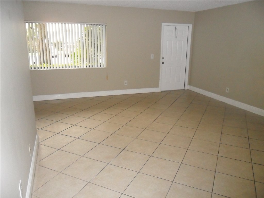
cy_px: 99
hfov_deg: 65.3
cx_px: 132
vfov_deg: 51.4
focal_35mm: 27
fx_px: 206
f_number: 3.5
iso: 400
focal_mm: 4.9
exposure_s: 1/45
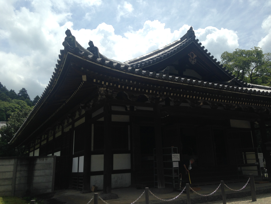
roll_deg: +3.6
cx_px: 136
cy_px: 102
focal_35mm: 33
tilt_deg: +15.6
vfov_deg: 42.9
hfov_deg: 55.4
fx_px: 258
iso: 50
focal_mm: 4.12
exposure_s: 1/2088
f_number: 2.4
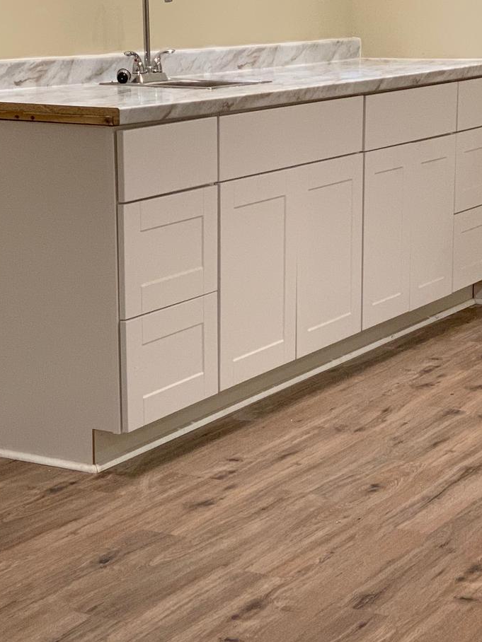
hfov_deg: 16.8
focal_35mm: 88
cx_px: 251
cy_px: 429
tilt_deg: -15.2
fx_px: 1634
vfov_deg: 22.2
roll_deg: -0.2
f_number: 2.4
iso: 250
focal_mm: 6
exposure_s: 1/60
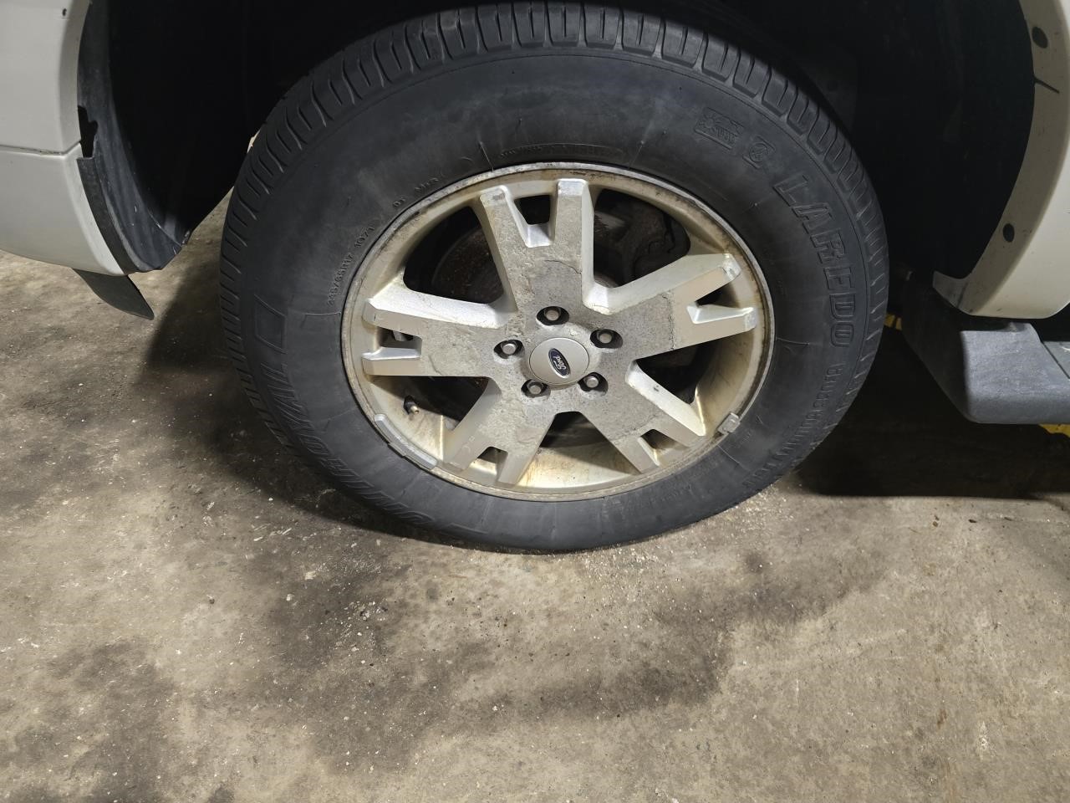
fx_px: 711
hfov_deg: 73.9
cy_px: 402
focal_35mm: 23
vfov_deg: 58.9
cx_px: 535
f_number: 1.7
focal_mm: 6.3
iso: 800
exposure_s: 1/60
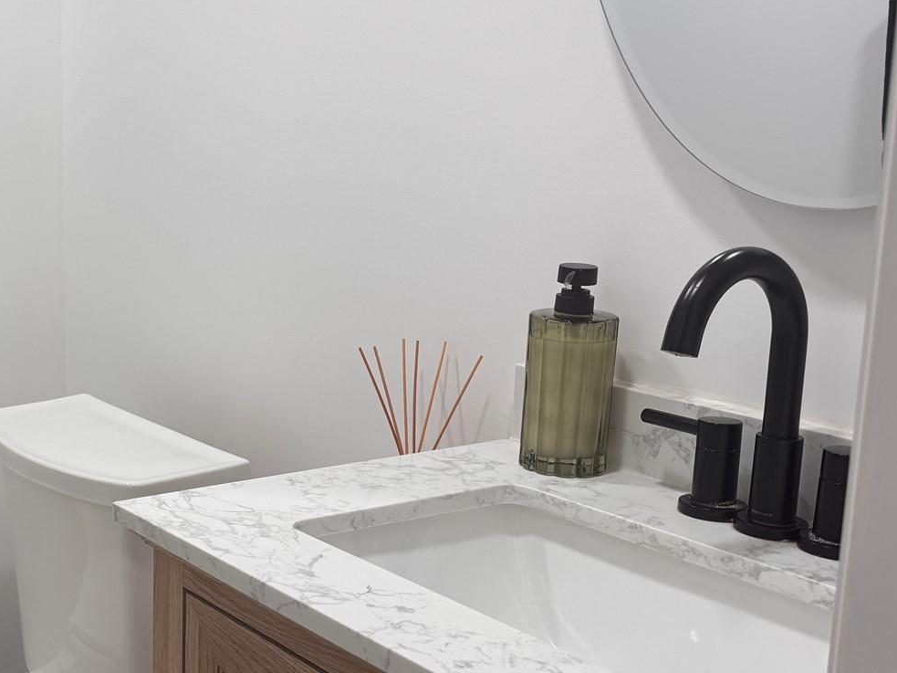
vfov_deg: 29.1
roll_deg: +1.6
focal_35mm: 50
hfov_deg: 34.7
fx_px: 1295
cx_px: 3
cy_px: 352
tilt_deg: -11.6
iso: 64
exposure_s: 1/120
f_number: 1.78
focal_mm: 6.76
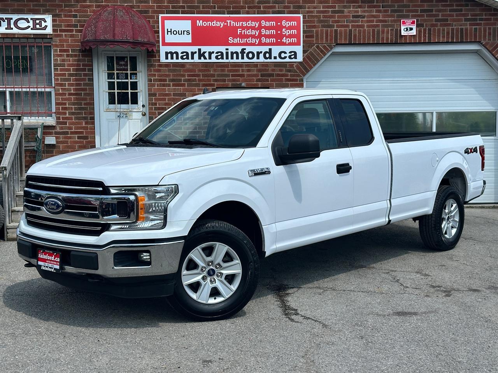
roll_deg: +0.8
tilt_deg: -4.3
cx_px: 249
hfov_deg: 39.7
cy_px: 186
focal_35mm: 48
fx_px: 691
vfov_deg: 30.3
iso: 64
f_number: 1.78
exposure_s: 1/5000
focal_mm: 6.86
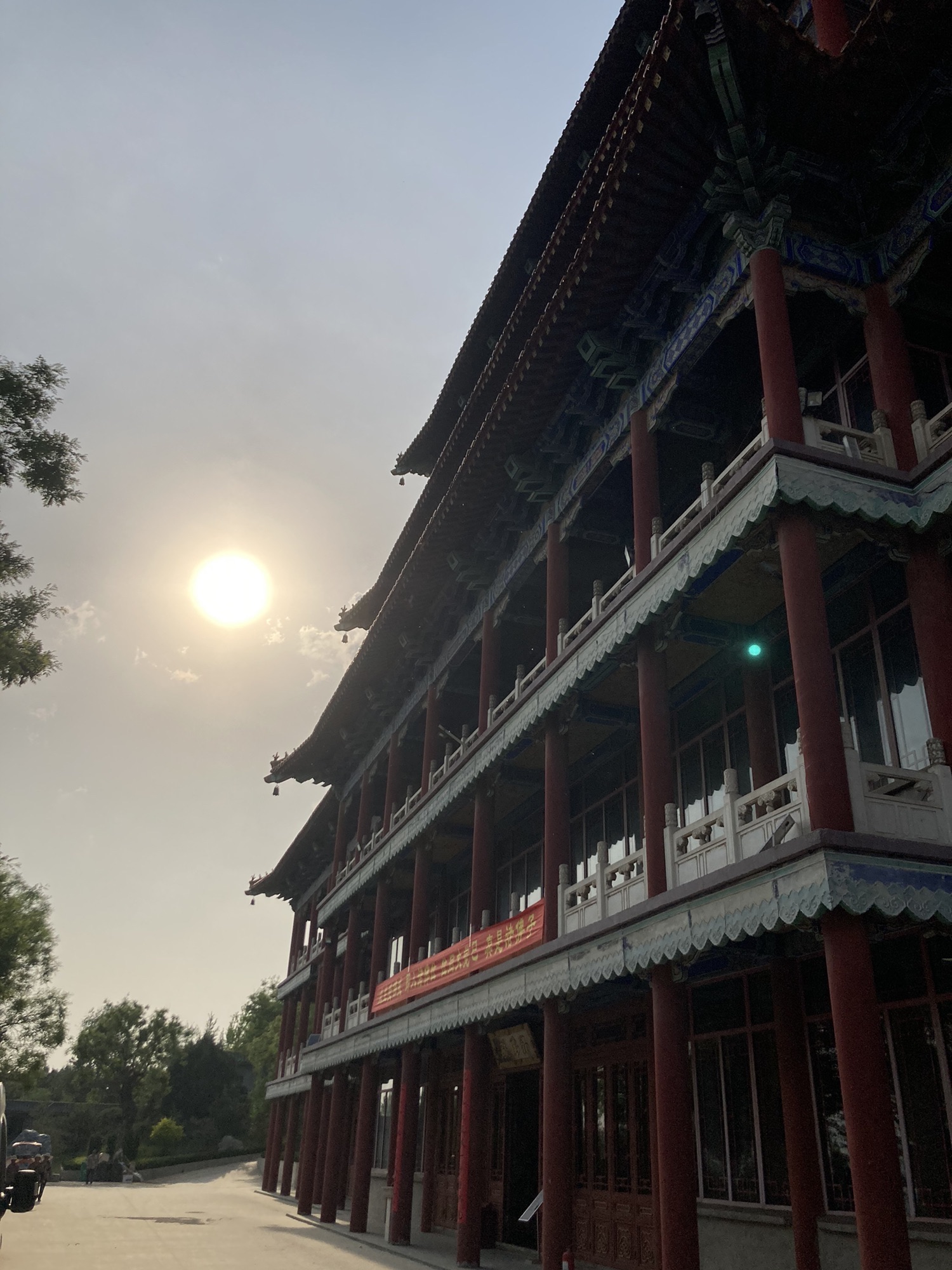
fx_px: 1027
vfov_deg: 63.4
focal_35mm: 28
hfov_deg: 49.7
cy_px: 635
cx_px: 476
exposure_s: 1/8000
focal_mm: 3.99
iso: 25
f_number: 1.8
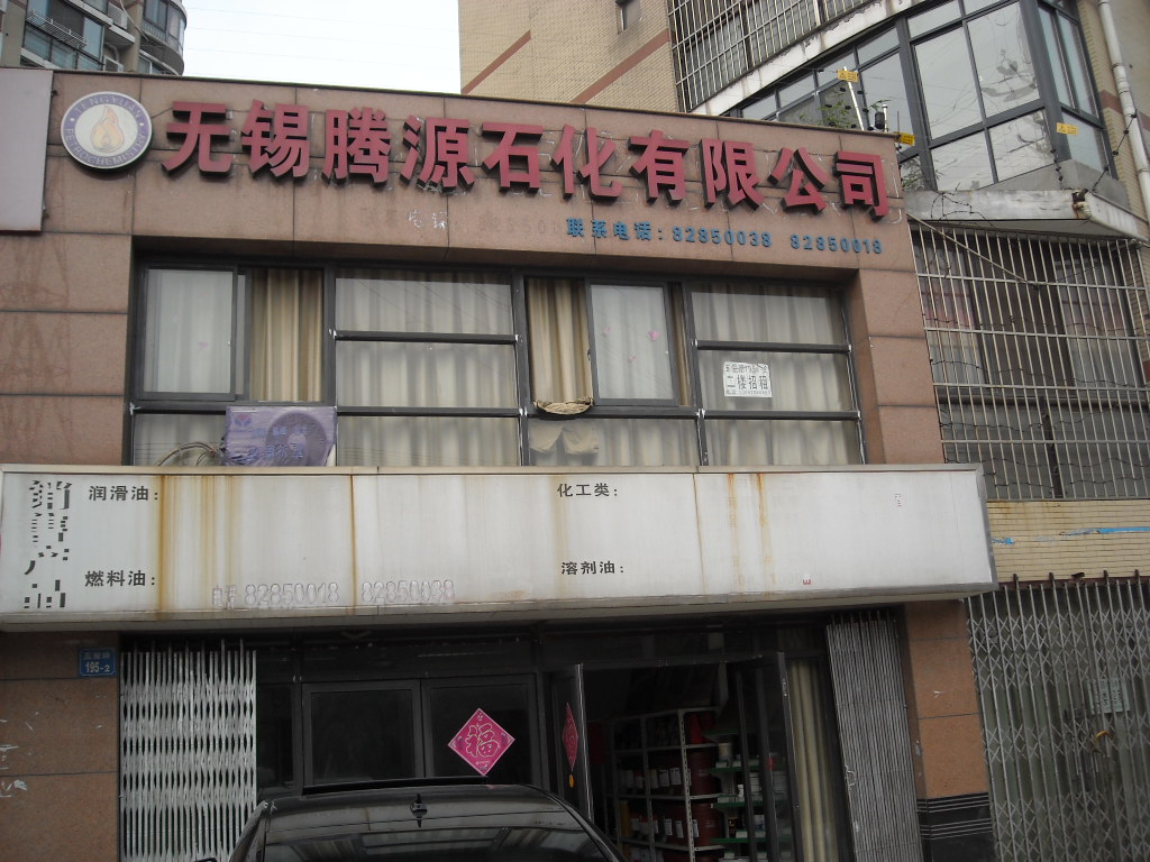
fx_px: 1163
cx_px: 575
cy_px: 431
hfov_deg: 52.6
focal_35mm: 35
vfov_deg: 40.7
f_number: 2.8
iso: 64
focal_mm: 5.7
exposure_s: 1/402
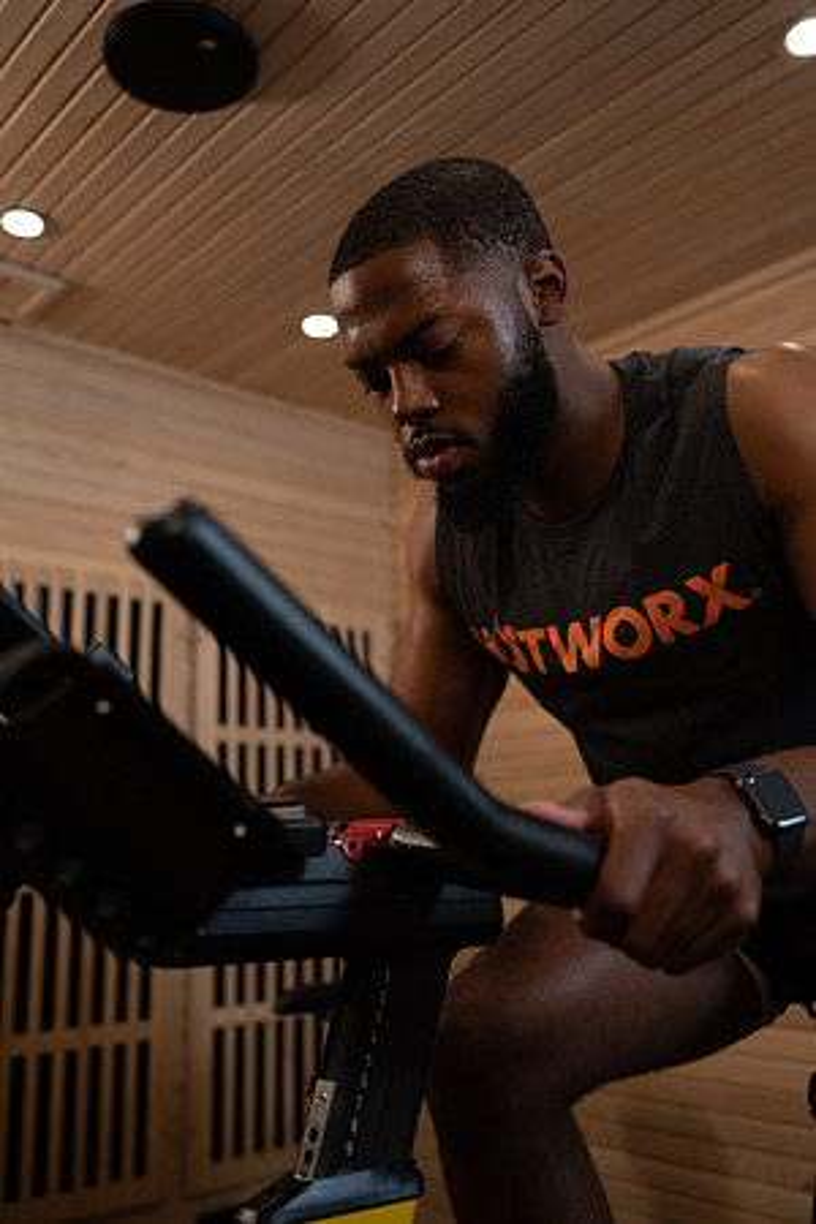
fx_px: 1190
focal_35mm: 35
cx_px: 408
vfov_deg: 54.4
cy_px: 612
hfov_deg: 37.9
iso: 400
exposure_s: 1/160
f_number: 2.8
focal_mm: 35
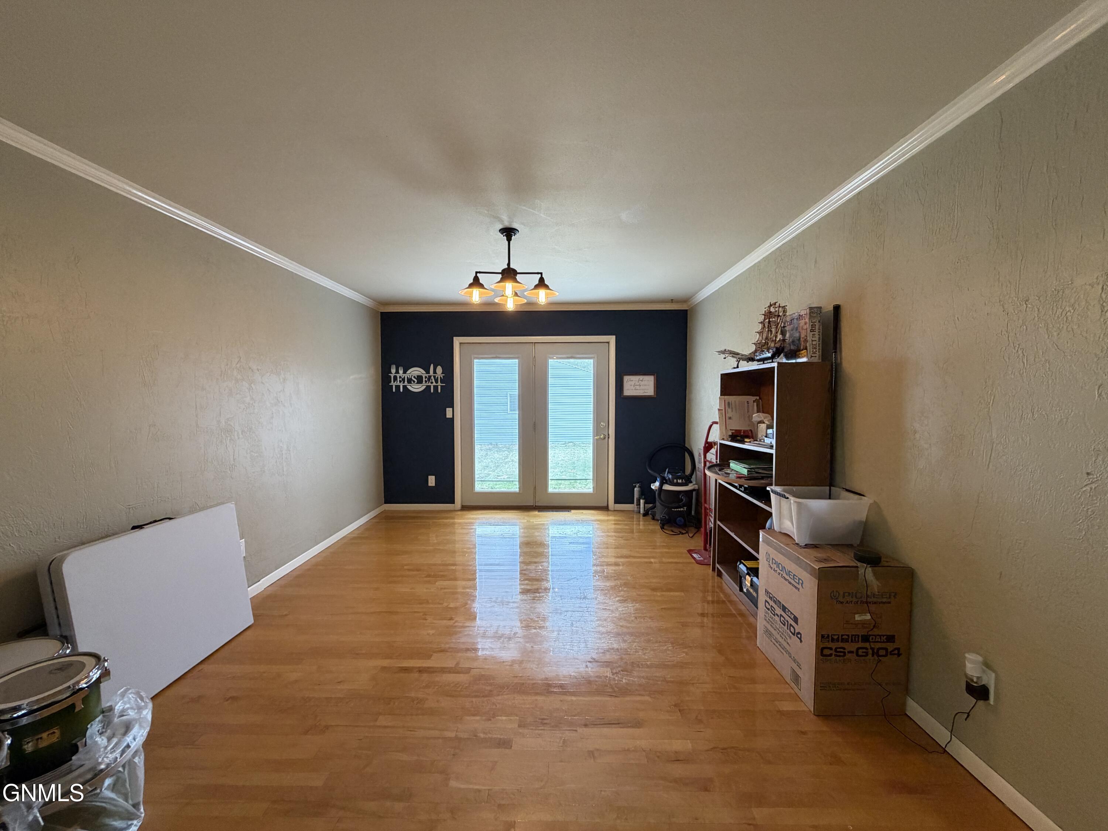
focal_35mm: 14
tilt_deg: -2.8
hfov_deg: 102.1
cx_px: 554
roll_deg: +0.8
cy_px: 416
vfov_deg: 85.7
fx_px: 448
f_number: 2.2
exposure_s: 1/60
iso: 250
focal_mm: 2.22
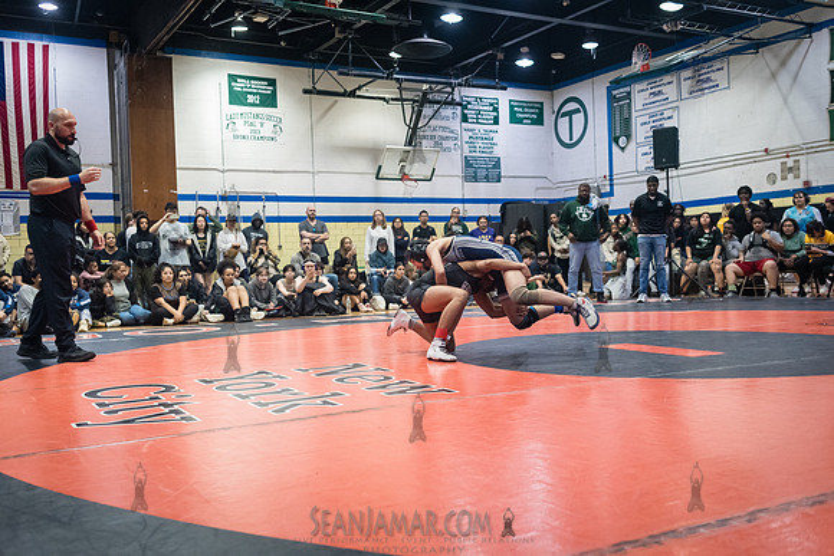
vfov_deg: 37.9
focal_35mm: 35
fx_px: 811
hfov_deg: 54.4
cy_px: 278
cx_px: 417
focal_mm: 35
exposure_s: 1/400
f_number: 3.5
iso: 6400
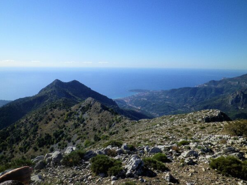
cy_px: 92
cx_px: 124
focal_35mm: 28
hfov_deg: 63.4
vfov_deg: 49.7
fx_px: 200
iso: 80
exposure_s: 1/250
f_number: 8.3
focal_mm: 5
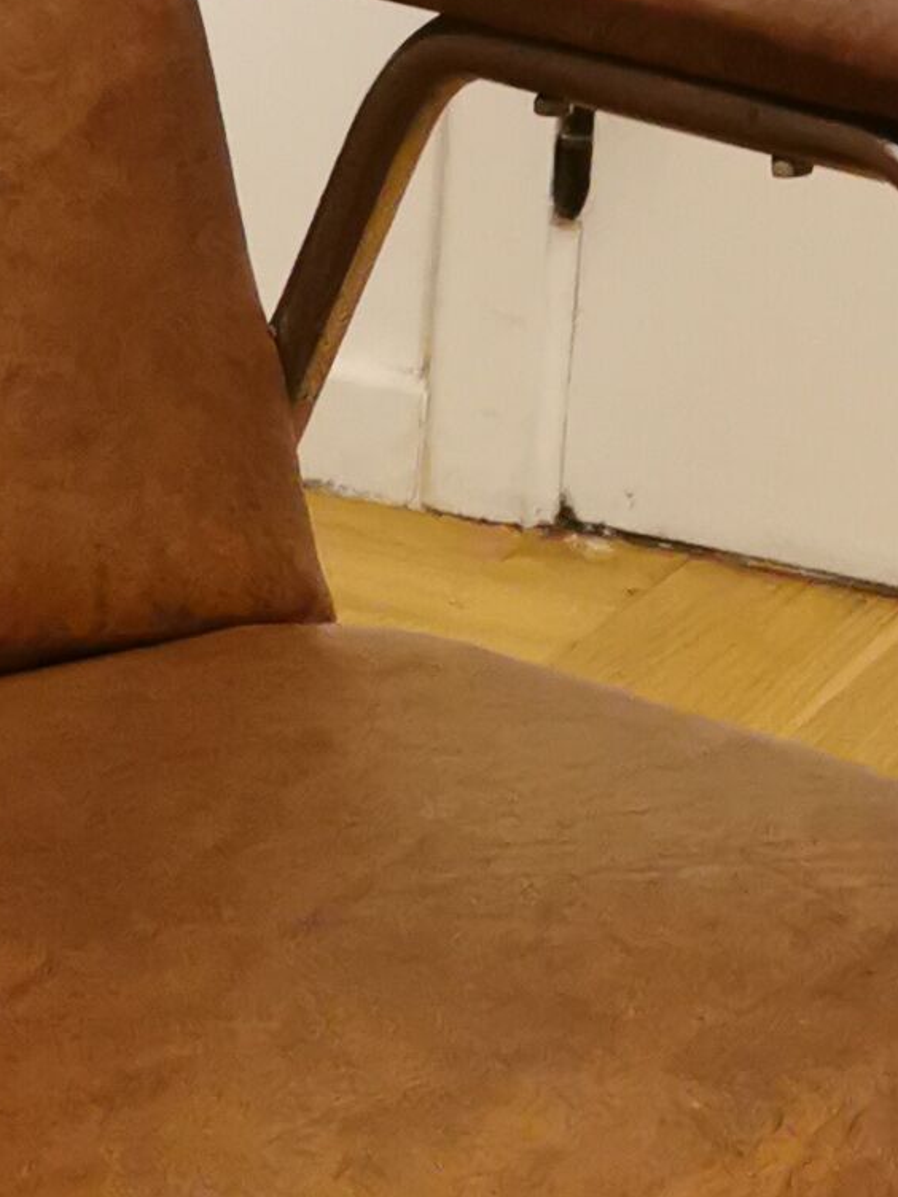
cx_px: -129
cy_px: 740
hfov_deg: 11.1
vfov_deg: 15.0
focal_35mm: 131
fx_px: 4531
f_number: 1.8
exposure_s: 1/33.3
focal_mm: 5.58
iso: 500
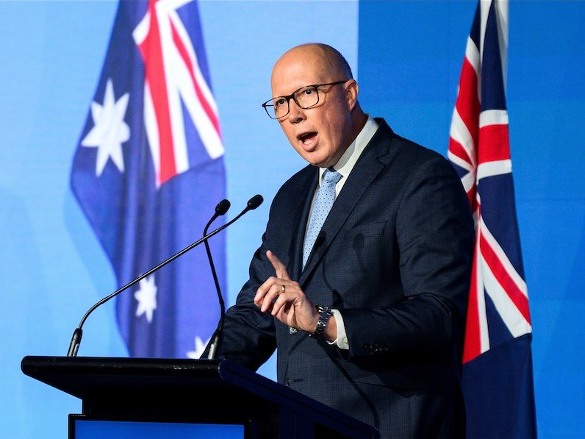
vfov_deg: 4.6
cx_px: 297
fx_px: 5509
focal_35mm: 326
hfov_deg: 6.1
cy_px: 220
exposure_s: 1/320
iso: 2000
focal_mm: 200
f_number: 3.2
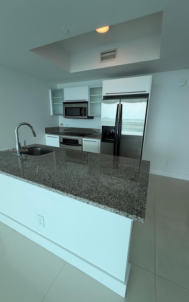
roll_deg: -1.0
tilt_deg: -14.2
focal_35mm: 15
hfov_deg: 74.8
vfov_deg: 101.5
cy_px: 151
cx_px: 96
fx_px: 124
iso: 32
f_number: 2.2
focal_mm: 2.22
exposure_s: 1/120
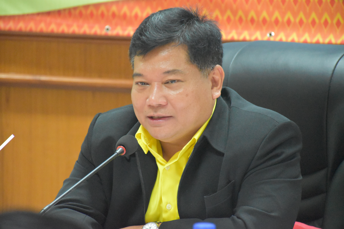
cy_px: 114
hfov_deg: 9.8
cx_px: 172
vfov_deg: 6.5
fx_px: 2007
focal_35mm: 210
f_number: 5.6
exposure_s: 1/125
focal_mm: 140
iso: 11400
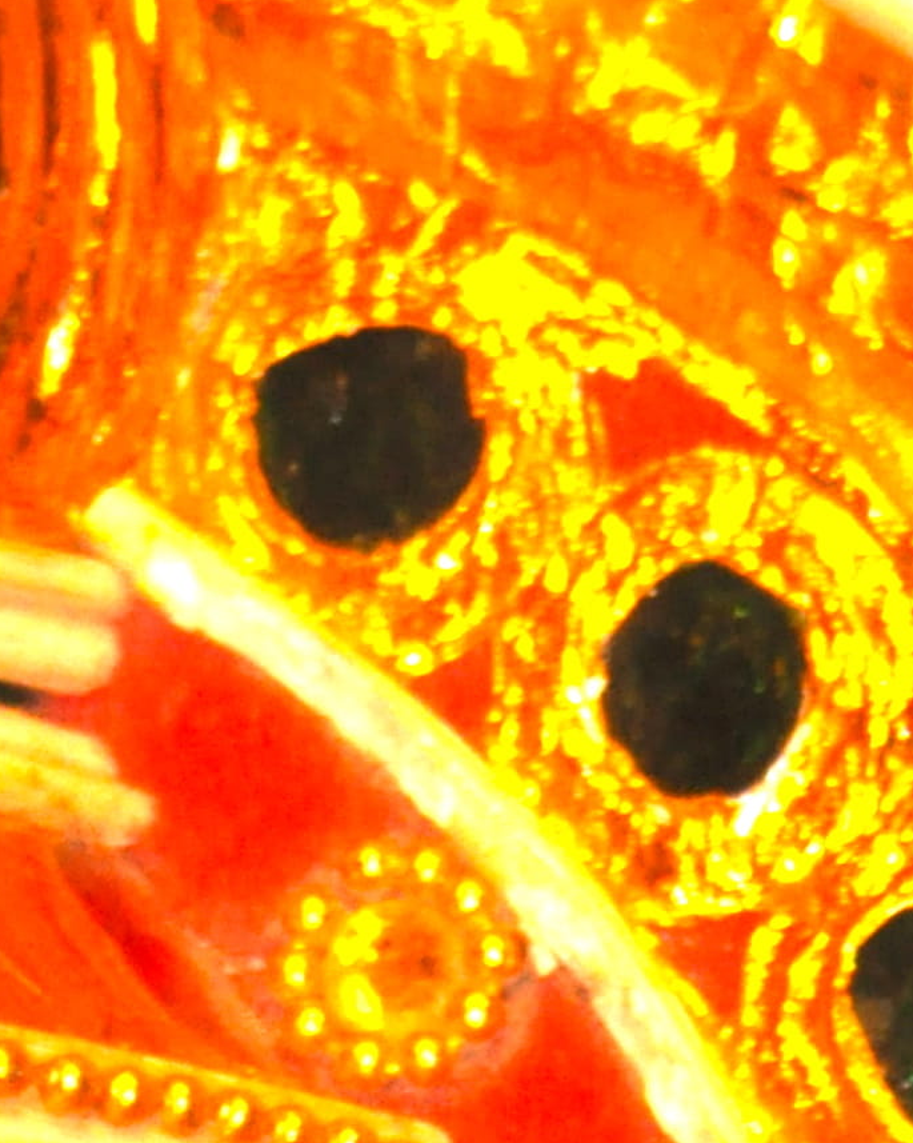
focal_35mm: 2021
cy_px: 1610
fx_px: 68299
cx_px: -141
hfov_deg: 0.8
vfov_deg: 1.0
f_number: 14
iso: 1000
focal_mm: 300
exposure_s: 1/60
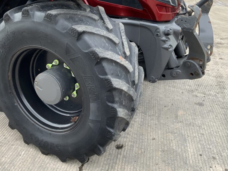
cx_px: 90
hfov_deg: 47.6
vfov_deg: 36.7
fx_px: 257
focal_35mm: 39
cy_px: 72
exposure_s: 1/122
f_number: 1.8
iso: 32
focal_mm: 3
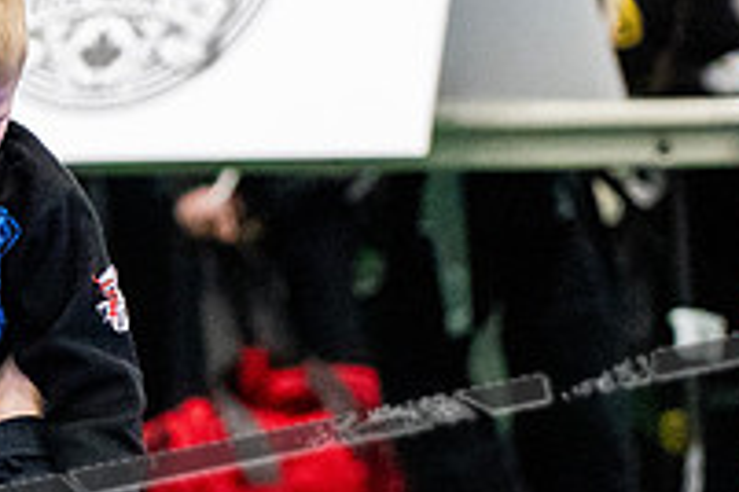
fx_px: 14245
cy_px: 556
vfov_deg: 2.0
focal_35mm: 694
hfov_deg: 3.0
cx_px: -51
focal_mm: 160
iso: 6400
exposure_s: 1/500
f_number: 2.8
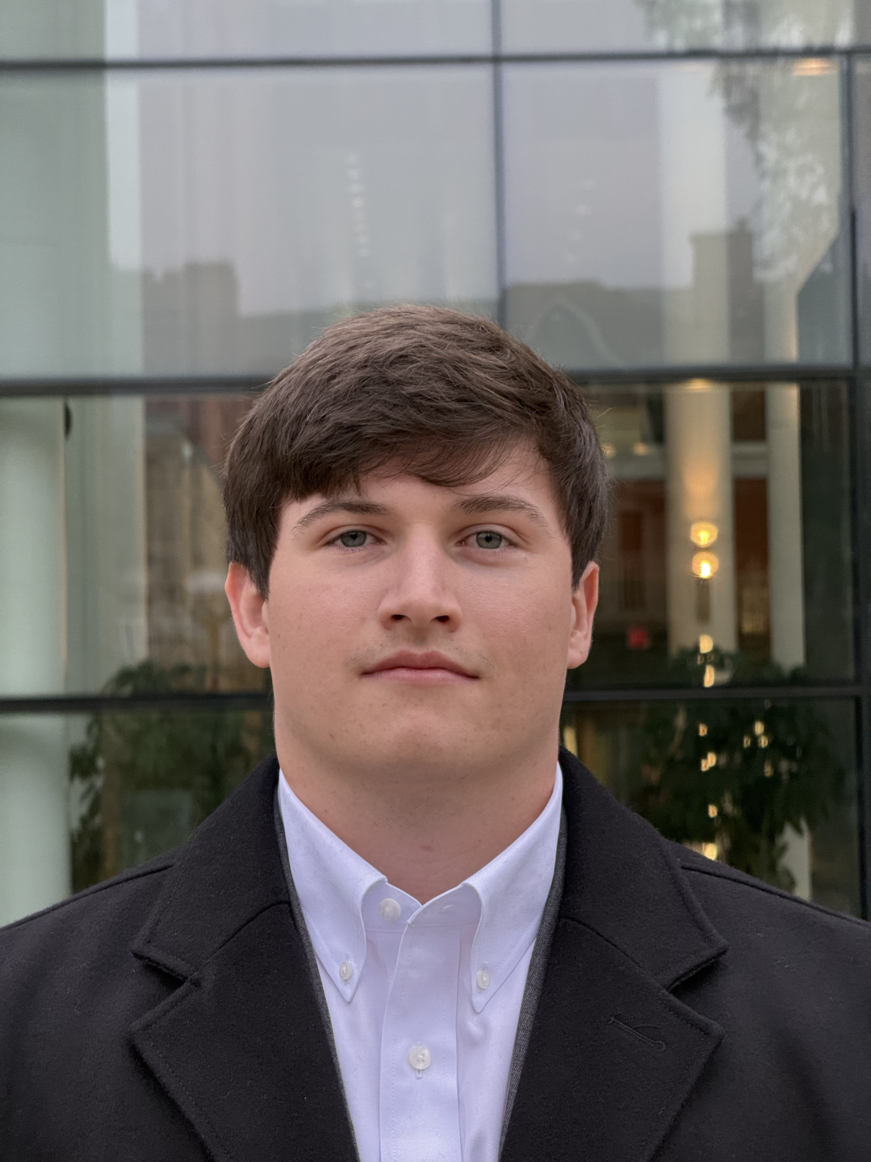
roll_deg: +0.6
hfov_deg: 12.3
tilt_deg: +3.4
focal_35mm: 120
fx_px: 4026
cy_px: 581
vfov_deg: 16.4
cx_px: 436
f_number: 2.8
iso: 400
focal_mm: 15.66
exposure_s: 1/79
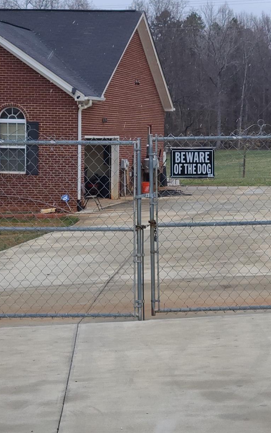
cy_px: 261
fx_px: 437
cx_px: 198
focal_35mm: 37
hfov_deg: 33.8
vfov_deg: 52.4
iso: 32
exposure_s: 1/120
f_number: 2
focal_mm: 5.9
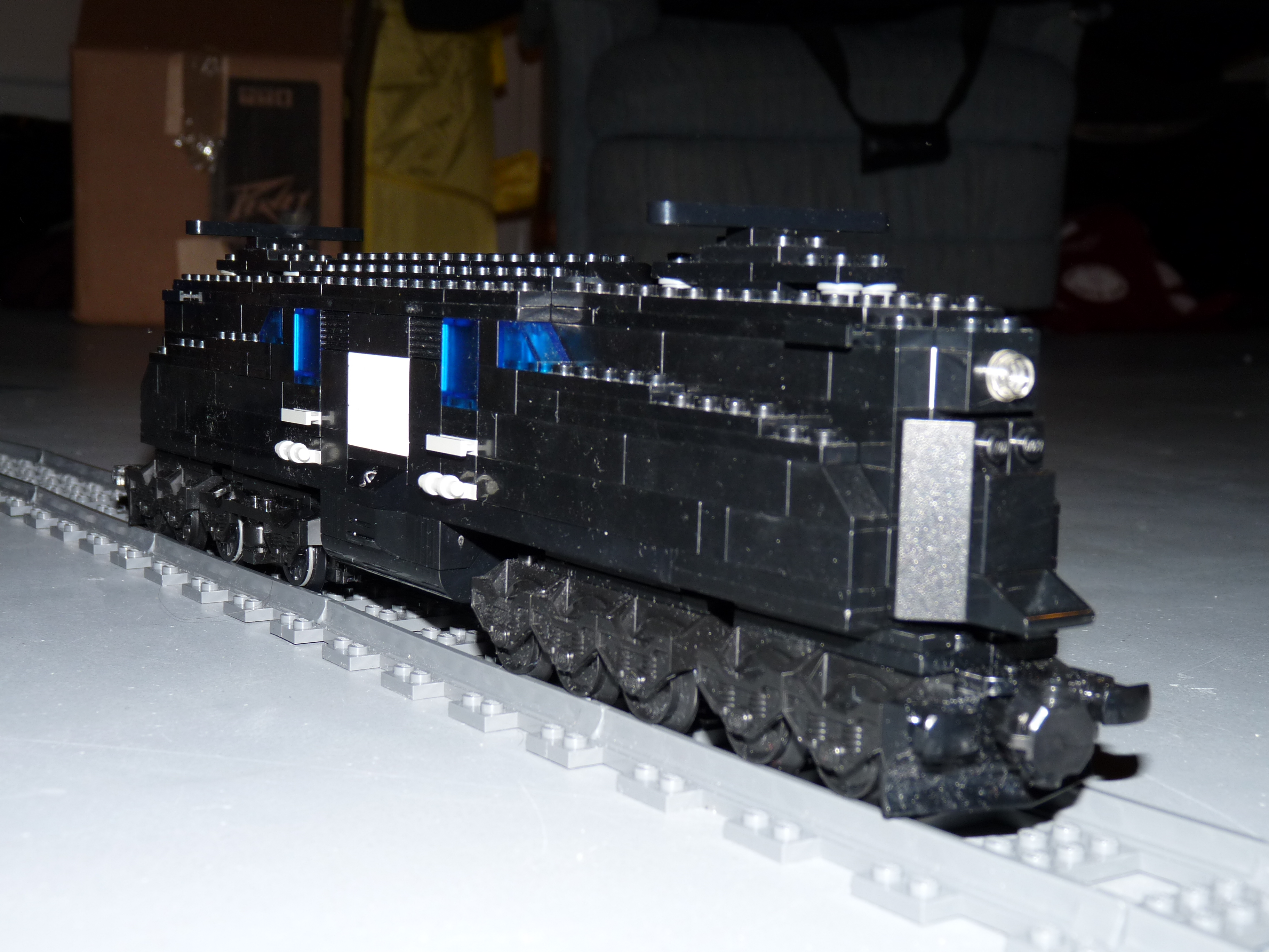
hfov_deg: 39.7
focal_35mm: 48
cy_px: 476
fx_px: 1760
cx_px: 634
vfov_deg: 30.3
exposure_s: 1/125
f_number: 3.2
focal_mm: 8.5
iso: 100
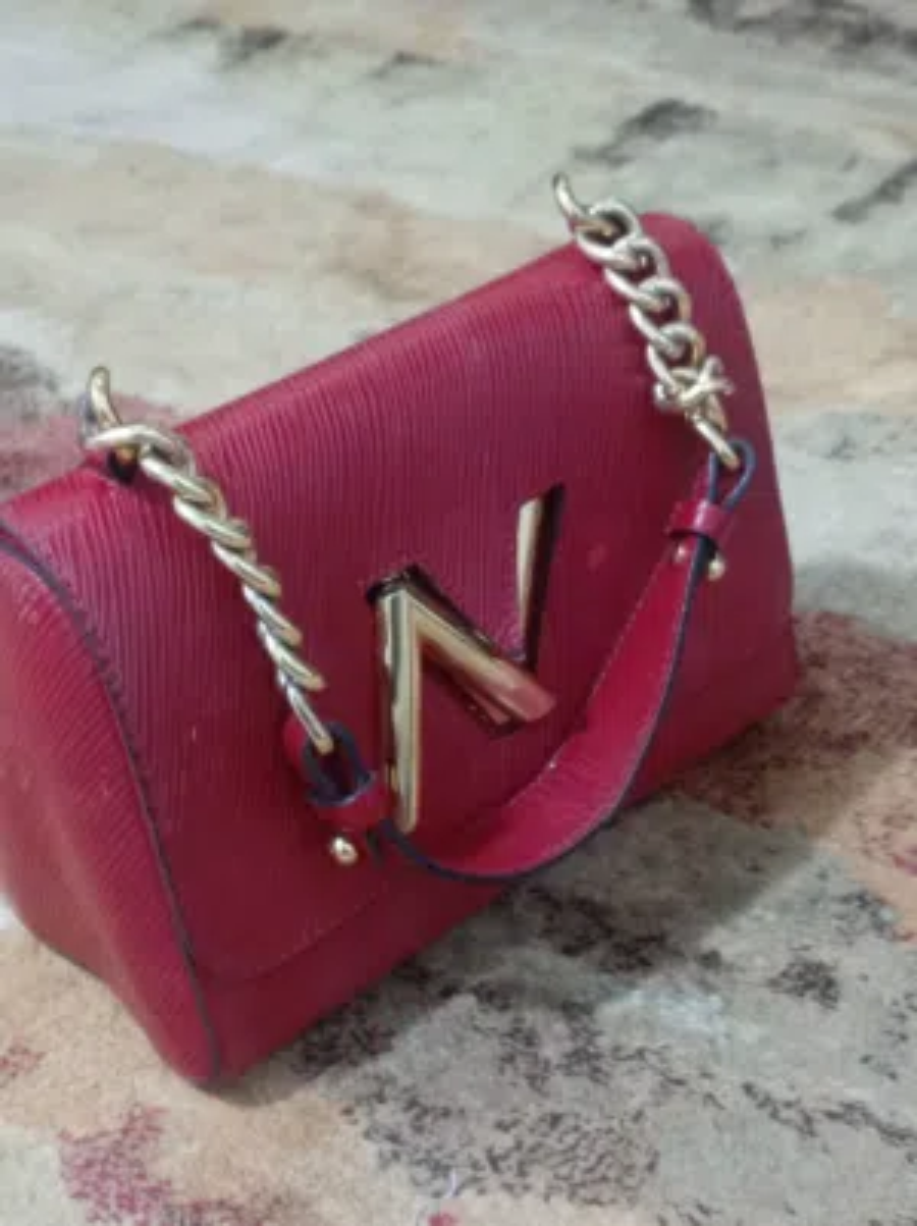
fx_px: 1910
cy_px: 613
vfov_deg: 35.6
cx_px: 458
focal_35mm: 54
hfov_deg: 27.0
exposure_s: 1/20
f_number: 1.8
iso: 954
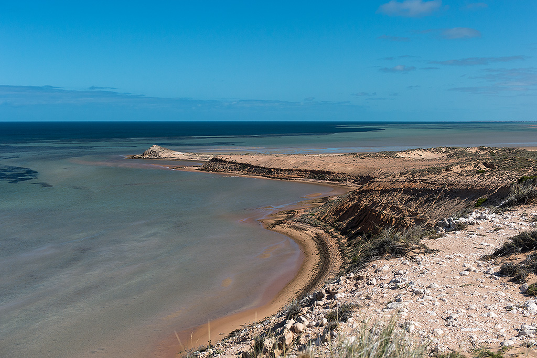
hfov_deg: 39.6
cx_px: 268
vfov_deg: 27.0
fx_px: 746
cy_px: 179
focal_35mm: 50
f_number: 8
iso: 400
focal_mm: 50
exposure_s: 1/4000
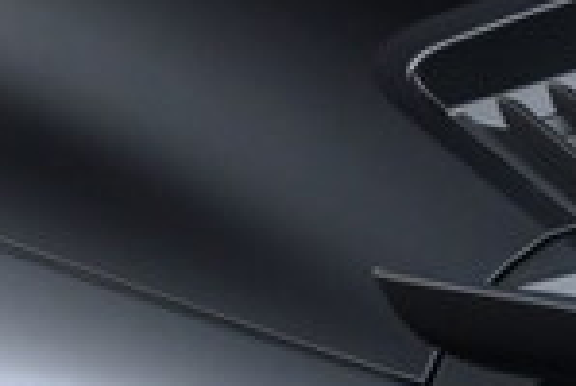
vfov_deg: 5.8
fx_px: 3790
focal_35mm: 236
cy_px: 342
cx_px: -23
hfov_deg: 8.6
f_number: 4.2
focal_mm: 23
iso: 800
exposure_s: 1/40
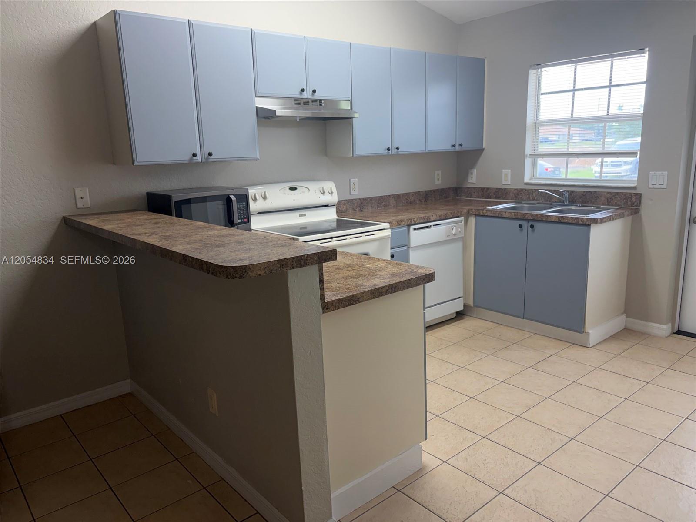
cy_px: 261
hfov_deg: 67.3
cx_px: 348
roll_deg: +2.0
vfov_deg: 53.1
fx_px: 523
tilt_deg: -11.8
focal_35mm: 26
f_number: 1.6
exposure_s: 1/120
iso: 100
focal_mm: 5.96
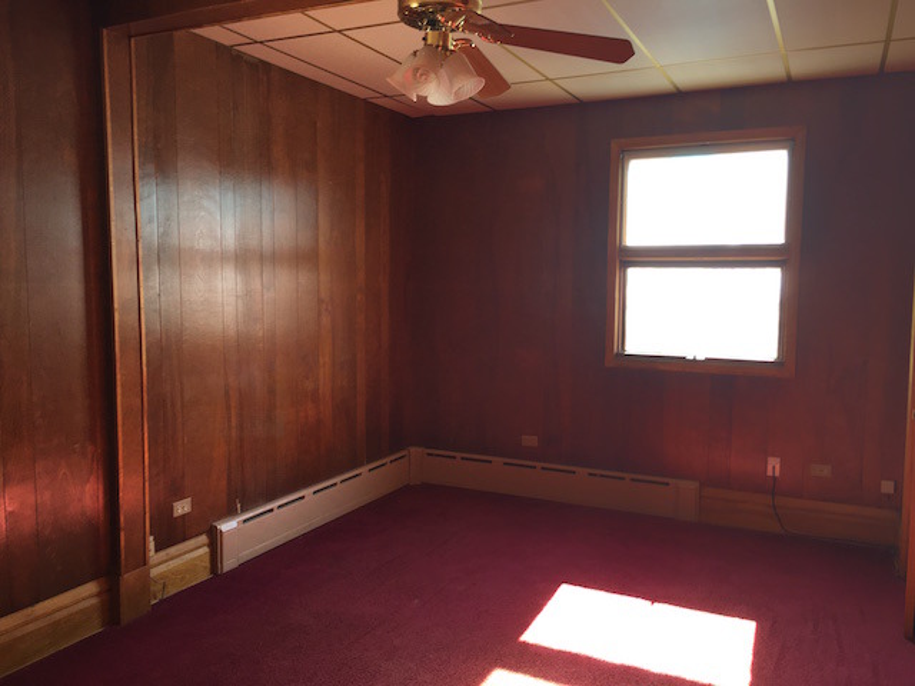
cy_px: 343
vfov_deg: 48.2
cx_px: 458
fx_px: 767
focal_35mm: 29
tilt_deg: -5.0
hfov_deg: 61.7
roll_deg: -1.0
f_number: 2.2
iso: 32
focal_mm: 4.15
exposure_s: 1/60
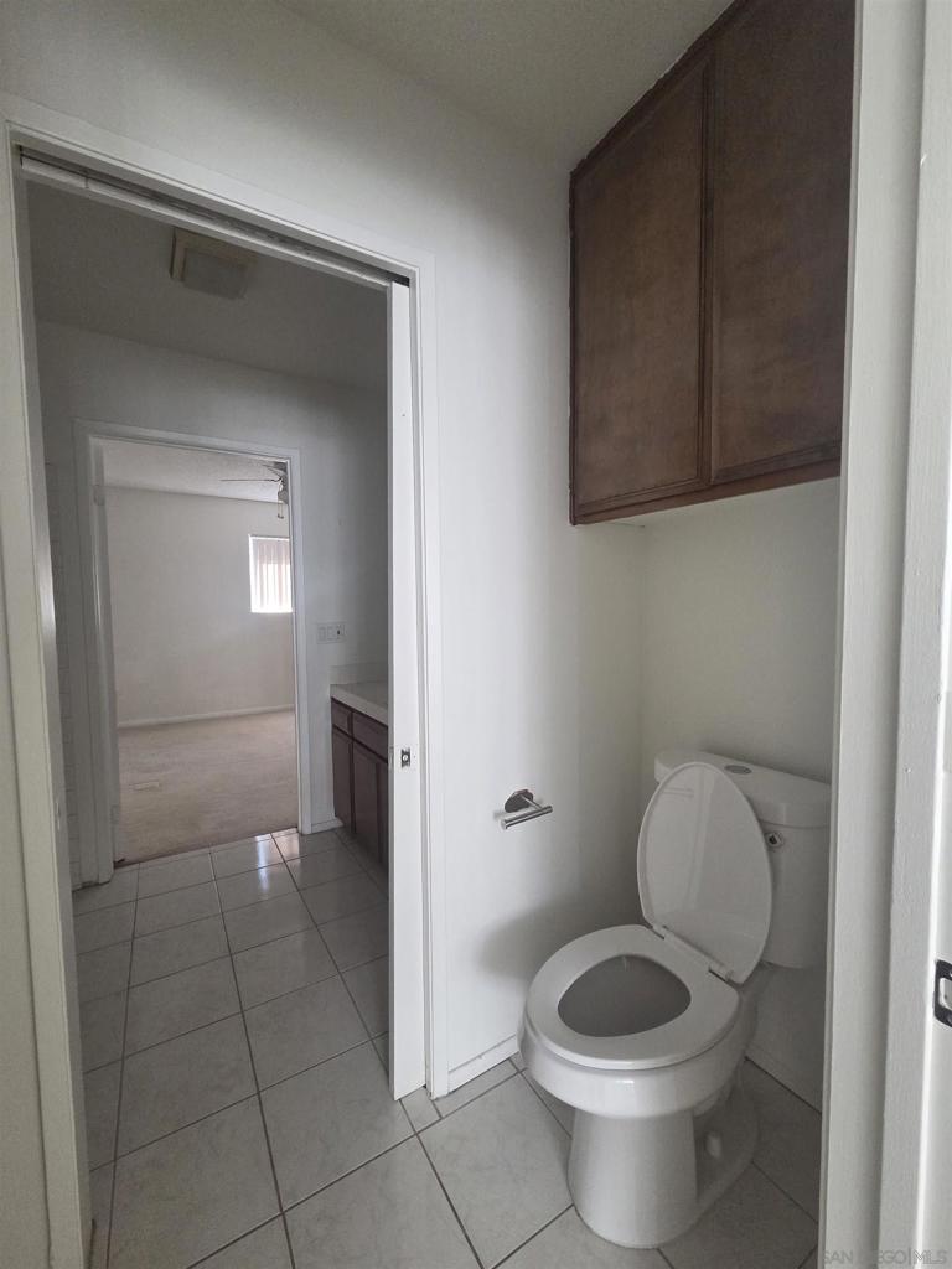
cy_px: 634
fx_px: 477
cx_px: 476
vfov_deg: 106.2
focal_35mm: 13
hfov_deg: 89.9
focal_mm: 2.2
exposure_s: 1/100
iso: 500
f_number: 2.2
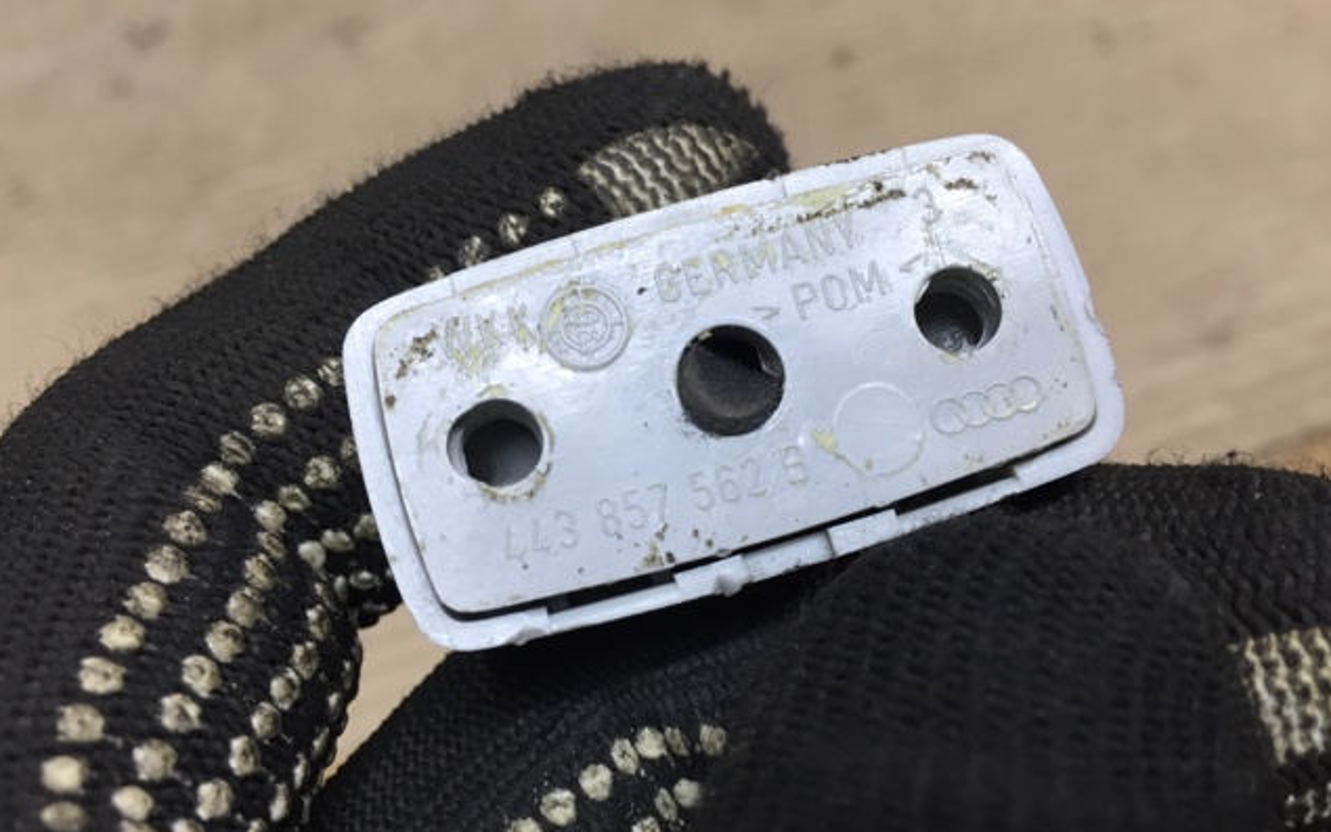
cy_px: 432
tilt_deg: -53.3
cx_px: 664
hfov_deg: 61.2
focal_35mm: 31
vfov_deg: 40.6
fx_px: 1125
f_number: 2.2
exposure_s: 1/33
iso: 40
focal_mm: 4.15
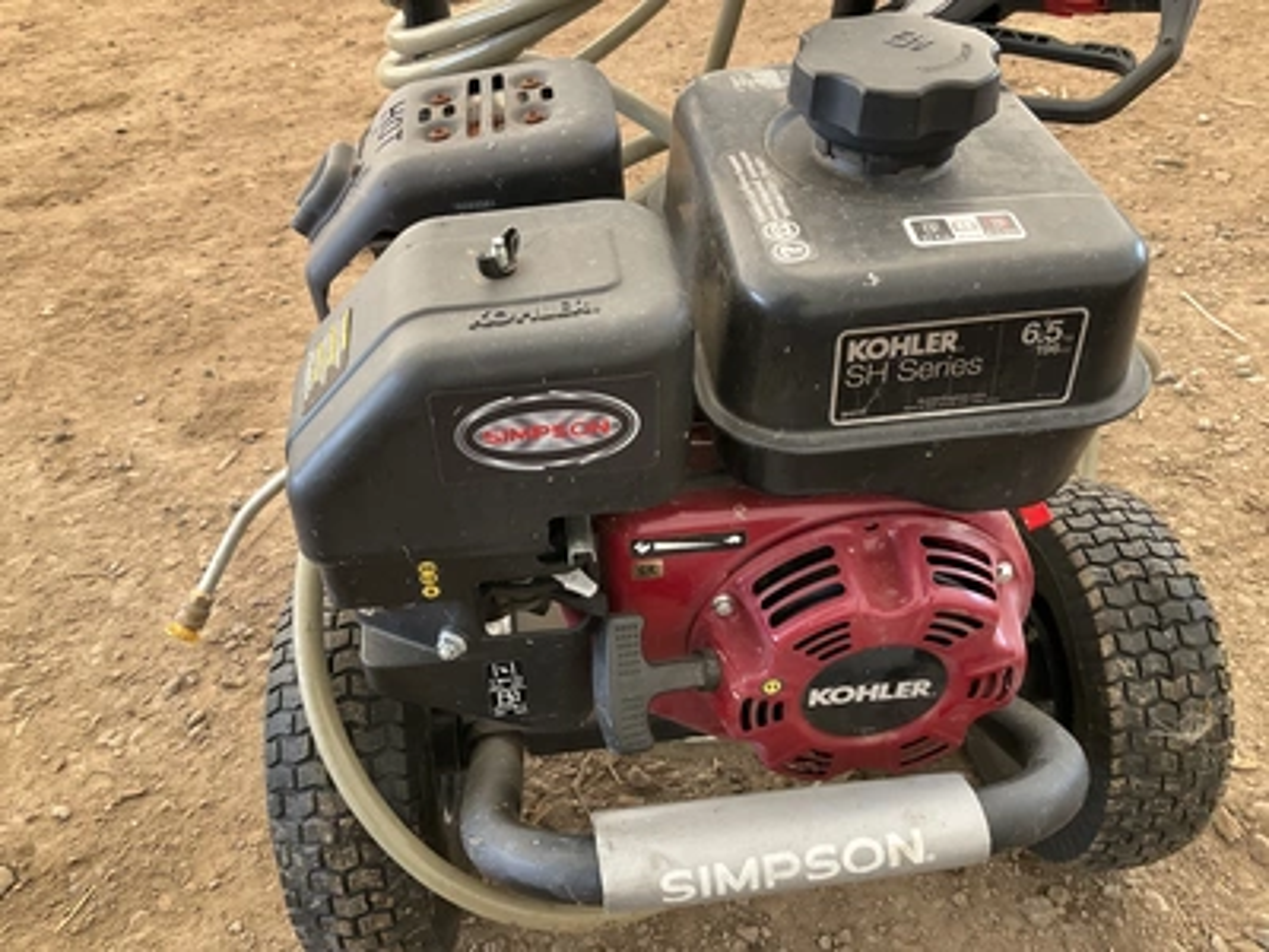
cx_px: 634
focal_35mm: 29
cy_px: 476
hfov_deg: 61.7
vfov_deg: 48.2
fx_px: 1063
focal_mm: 3
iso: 64
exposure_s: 1/122
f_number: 1.8
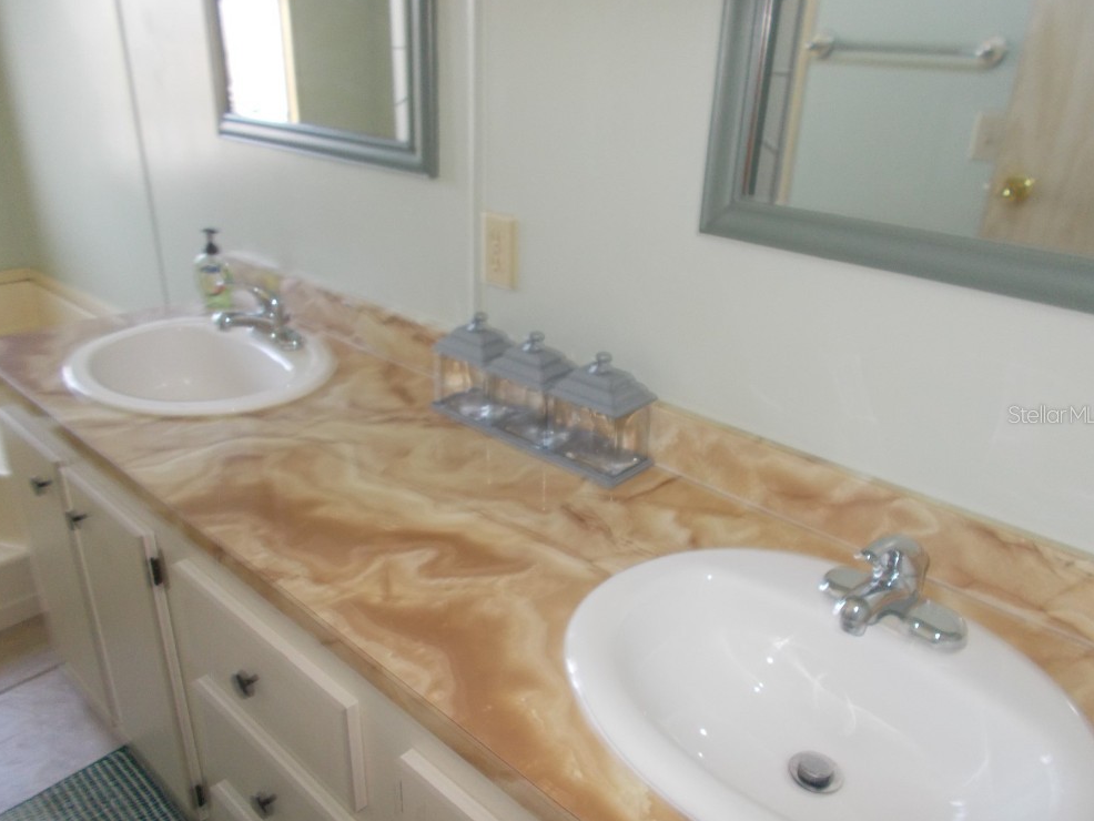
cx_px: 545
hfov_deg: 65.3
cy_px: 414
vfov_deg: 51.4
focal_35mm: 27
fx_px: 854
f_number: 3.2
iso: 200
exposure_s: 1/25
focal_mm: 4.6
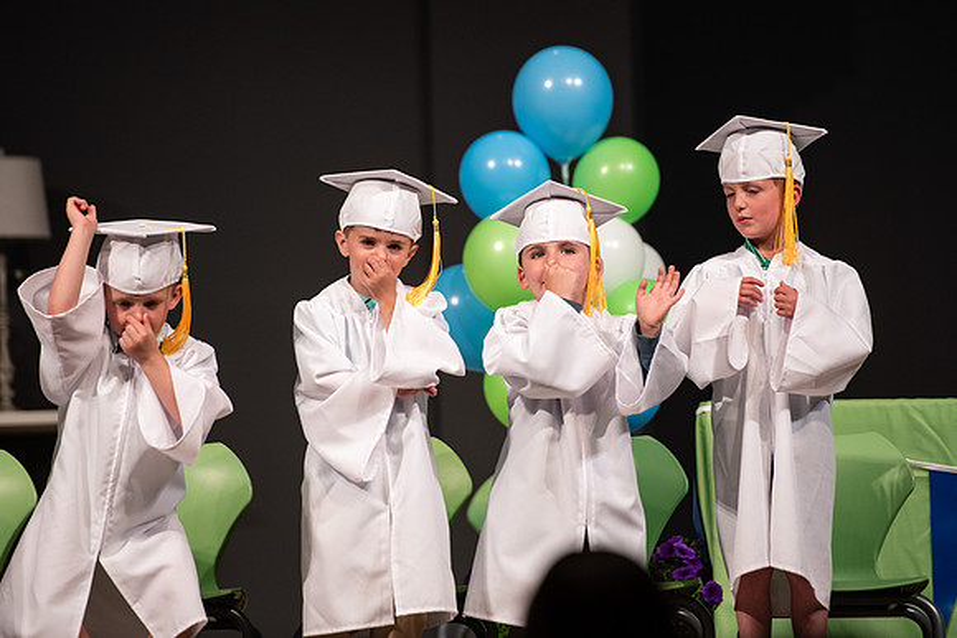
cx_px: 522
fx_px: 5802
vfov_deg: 6.3
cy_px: 290
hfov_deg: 9.4
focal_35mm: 218
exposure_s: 1/400
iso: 500
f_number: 2.8
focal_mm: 200
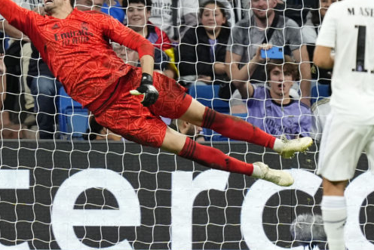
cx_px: 66
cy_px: 45
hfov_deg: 1.7
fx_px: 12875
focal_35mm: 1239
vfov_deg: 1.1
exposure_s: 1/1600
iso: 2500
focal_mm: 400
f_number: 3.2
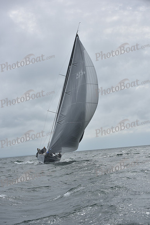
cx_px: 75
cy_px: 112
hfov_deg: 19.5
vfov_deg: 28.8
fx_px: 437
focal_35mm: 70
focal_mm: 70
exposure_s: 1/1250
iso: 200
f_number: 6.3
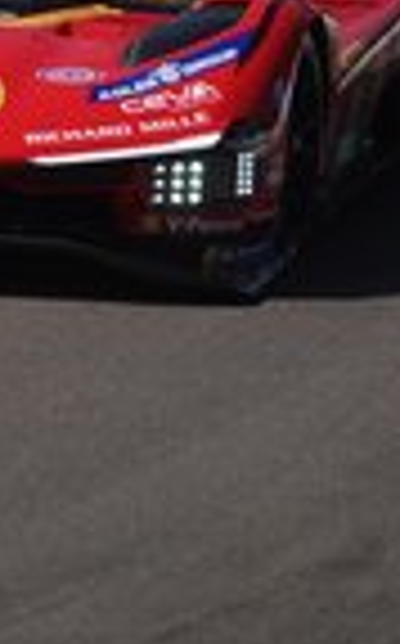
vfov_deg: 1.1
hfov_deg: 0.7
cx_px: -45
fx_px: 33765
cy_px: 95
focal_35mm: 1930
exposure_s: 1/1600
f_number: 4.5
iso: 125
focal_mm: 220
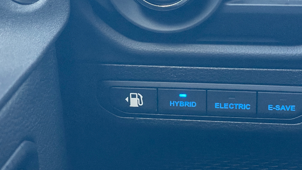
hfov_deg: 26.2
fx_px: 649
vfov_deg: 14.8
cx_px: 159
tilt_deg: -10.5
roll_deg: +0.4
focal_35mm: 81
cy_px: 23
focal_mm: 6
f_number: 2
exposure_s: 1/68
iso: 200
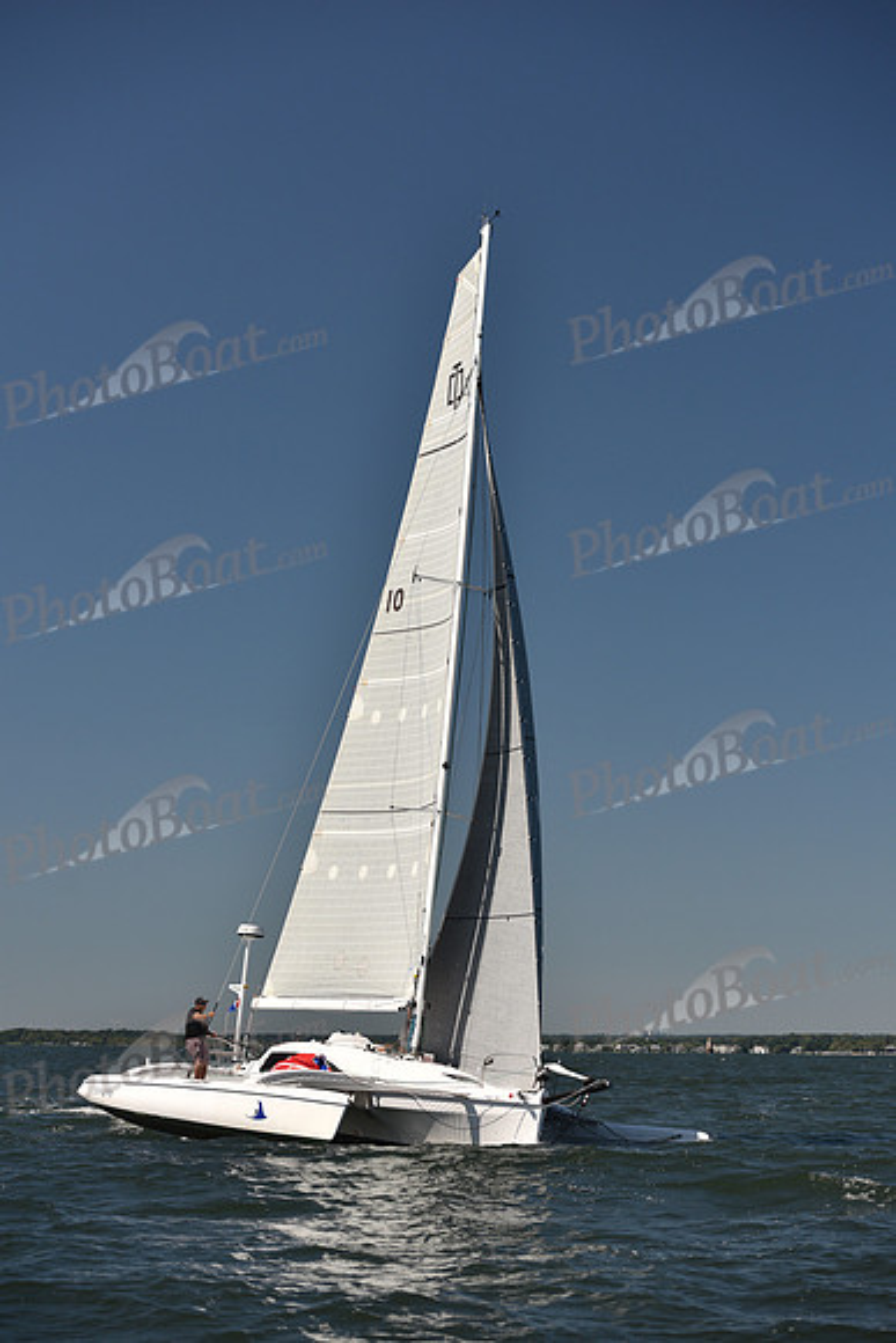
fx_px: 2612
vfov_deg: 28.8
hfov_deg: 19.5
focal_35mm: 70
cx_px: 448
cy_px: 672
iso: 250
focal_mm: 70
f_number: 4.5
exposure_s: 1/1250
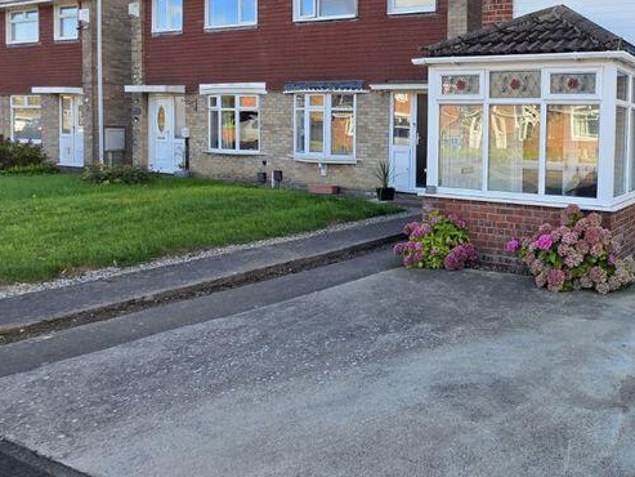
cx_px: 563
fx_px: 495
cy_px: 147
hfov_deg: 56.9
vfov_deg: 50.2
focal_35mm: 27
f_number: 1.9
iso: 40
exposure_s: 1/390
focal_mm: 2.2
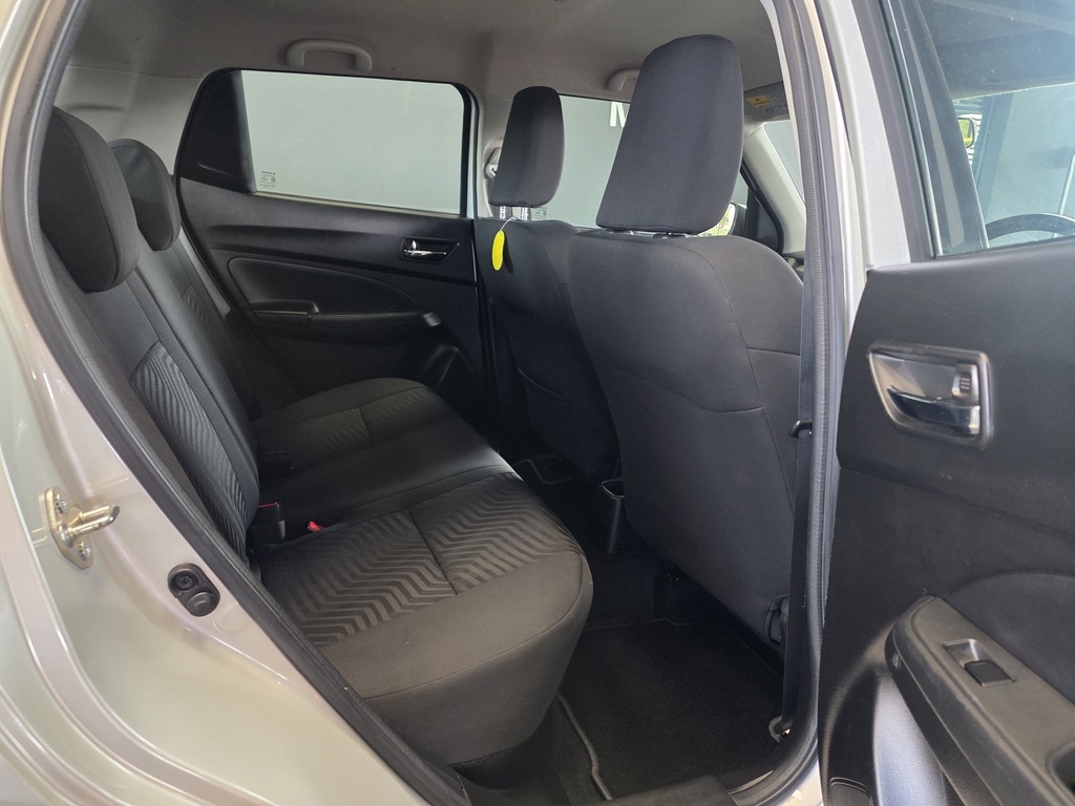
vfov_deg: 58.9
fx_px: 714
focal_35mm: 23
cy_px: 403
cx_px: 538
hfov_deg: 73.9
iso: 400
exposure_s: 1/100
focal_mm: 6.25
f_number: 1.7
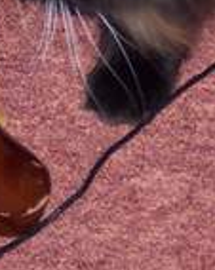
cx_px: 156
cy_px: 13
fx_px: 1795
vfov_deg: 8.6
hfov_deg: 6.8
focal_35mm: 225
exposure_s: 1/30
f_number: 3.4
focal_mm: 10.7
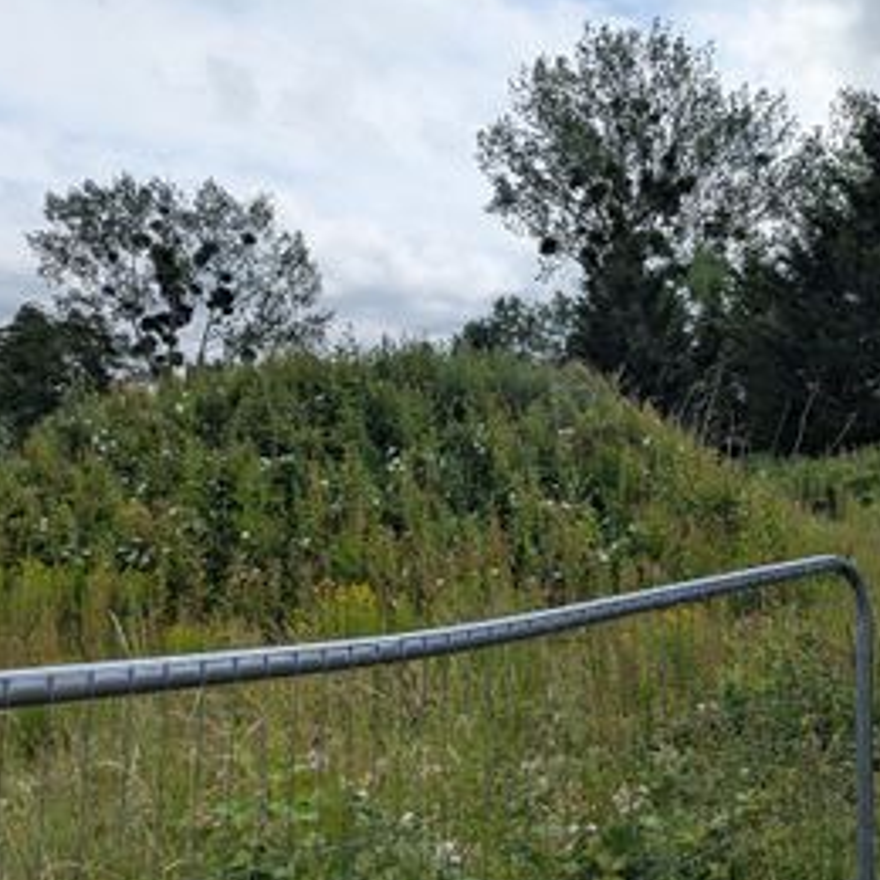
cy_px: 413
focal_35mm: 34
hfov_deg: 47.9
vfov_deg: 48.4
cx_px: 558
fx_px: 978
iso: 50
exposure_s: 1/2959
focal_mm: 5.43
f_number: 1.89
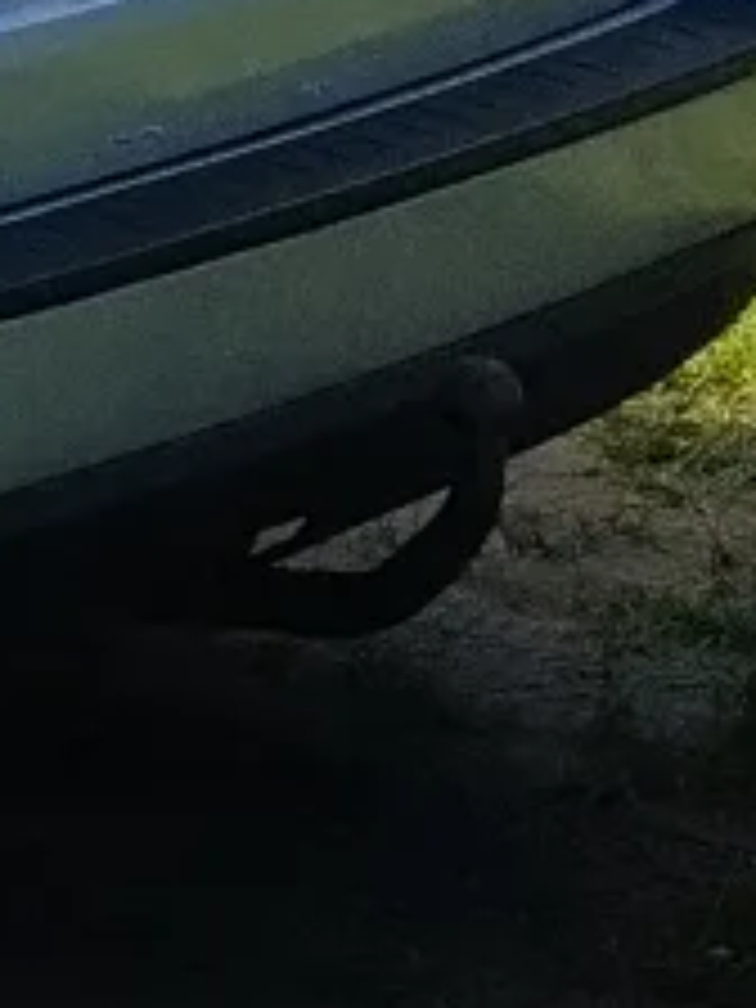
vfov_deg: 8.9
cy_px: 299
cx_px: -1575
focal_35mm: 221
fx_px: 6435
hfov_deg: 6.2
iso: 50
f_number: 1.8
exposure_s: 1/1340
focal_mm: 4.22
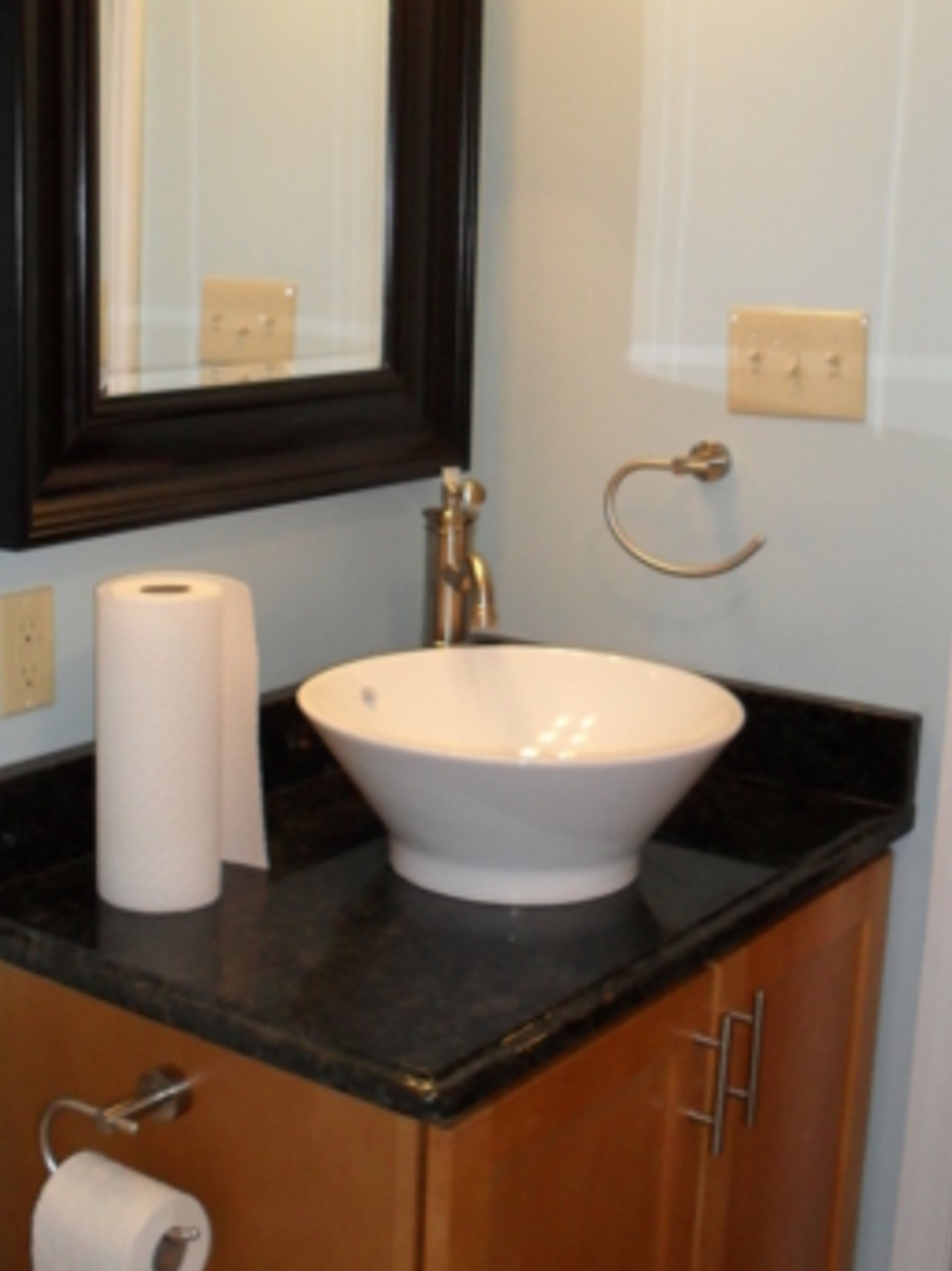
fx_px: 1798
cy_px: 600
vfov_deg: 38.9
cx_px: 352
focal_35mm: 49
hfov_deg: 29.5
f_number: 3.2
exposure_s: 1/45
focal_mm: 6.3
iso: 200
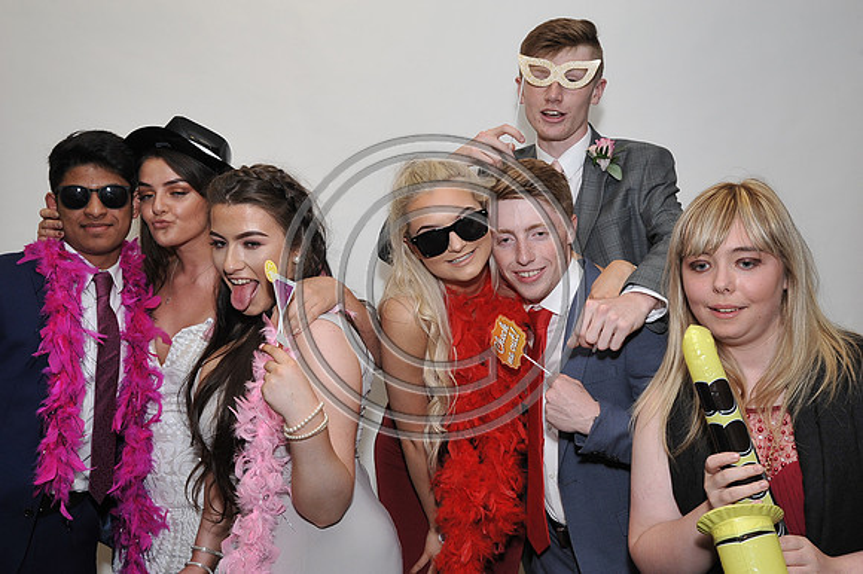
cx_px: 432
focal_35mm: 42
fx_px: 1006
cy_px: 287
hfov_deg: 46.4
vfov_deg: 31.9
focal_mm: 42
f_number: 8
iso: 1000
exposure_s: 1/60
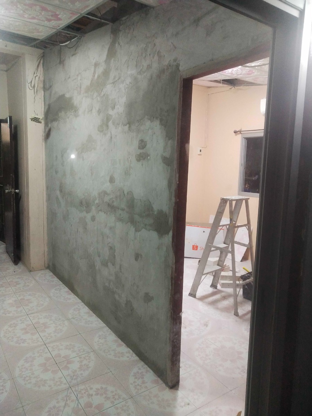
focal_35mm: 30
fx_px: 361
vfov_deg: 60.0
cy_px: 208
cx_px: 156
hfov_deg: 46.8
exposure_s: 1/33.3
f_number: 1.8
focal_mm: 3.95
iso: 396
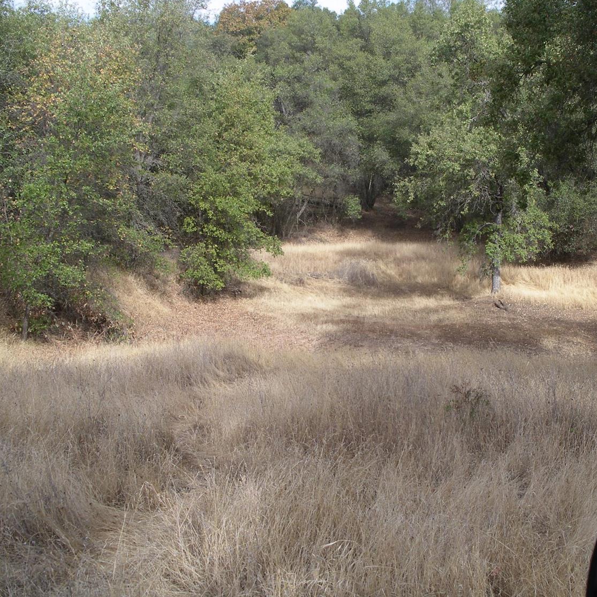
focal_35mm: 44
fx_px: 859
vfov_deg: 38.3
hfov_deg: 38.1
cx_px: 376
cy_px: 299
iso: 80
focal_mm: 7.8
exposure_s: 1/200
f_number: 4
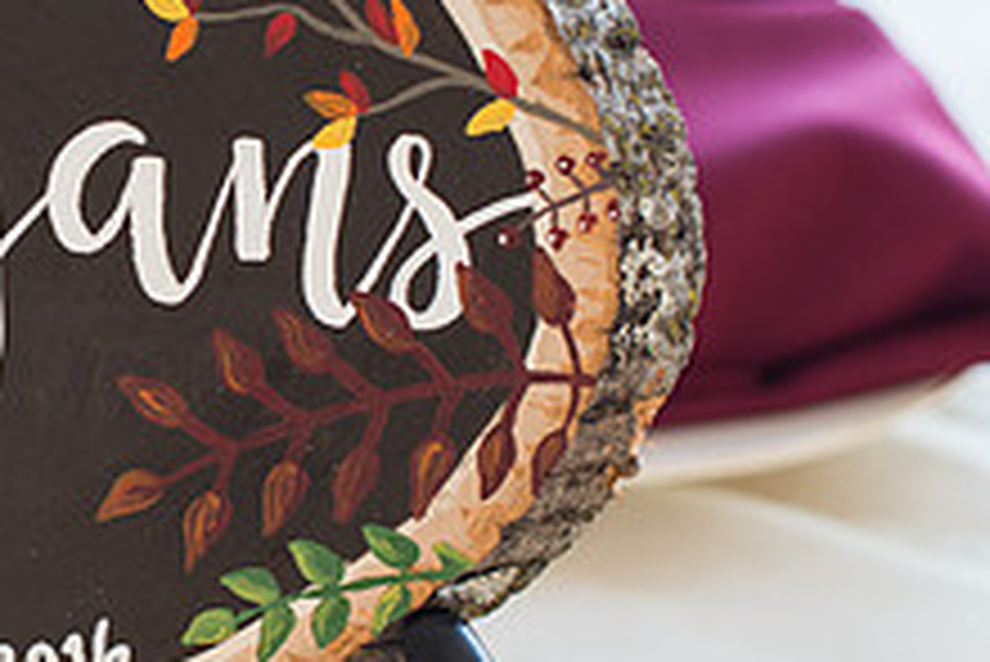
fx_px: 3797
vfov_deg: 10.0
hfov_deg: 14.6
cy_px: 324
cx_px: -57
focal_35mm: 138
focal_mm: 50
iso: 500
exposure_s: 1/200
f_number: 3.2
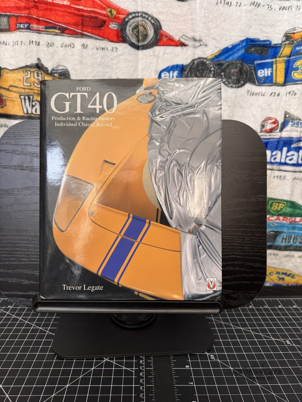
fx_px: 279
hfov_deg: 56.8
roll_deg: -1.2
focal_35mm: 24
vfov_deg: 71.6
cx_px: 151
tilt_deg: -12.8
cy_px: 201
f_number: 1.78
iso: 320
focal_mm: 6.76
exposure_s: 1/60
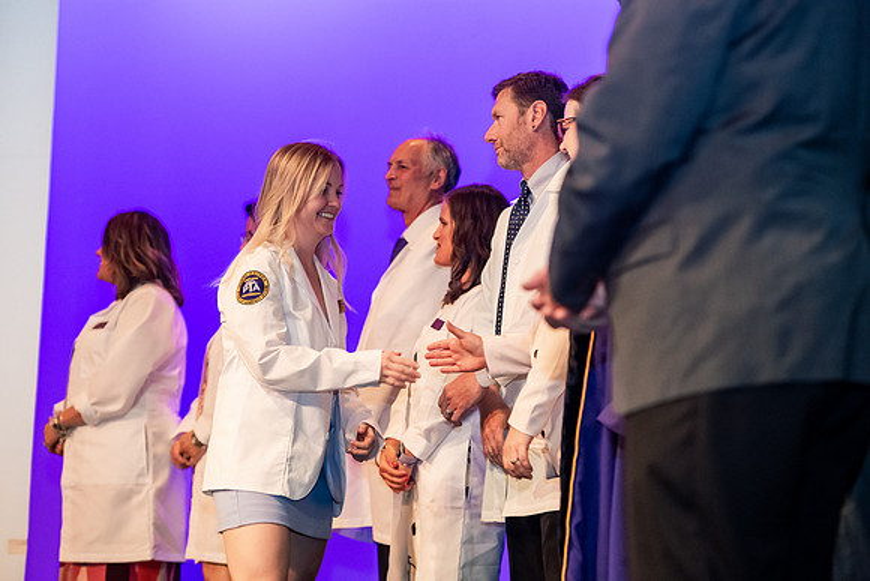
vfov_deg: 13.7
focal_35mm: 100
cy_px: 290
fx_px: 2417
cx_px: 435
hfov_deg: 20.4
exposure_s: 1/200
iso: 2500
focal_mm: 100
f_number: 3.5
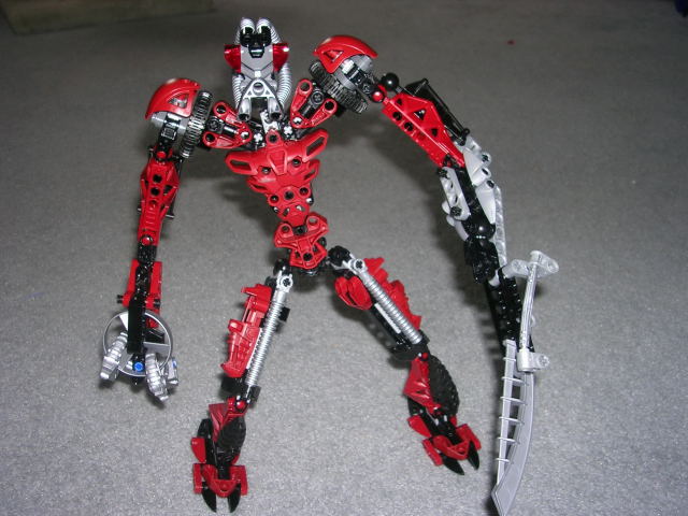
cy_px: 258
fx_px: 755
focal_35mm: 38
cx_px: 344
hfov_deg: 49.0
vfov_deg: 37.7
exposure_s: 1/60.1
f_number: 2.8
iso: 50
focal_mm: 5.8
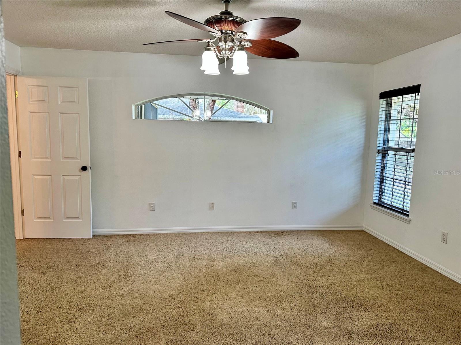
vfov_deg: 56.8
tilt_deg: -5.9
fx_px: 320
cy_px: 172
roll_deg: -1.6
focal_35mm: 24
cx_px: 230
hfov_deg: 71.6
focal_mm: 6.86
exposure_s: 1/120
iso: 160
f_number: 1.78
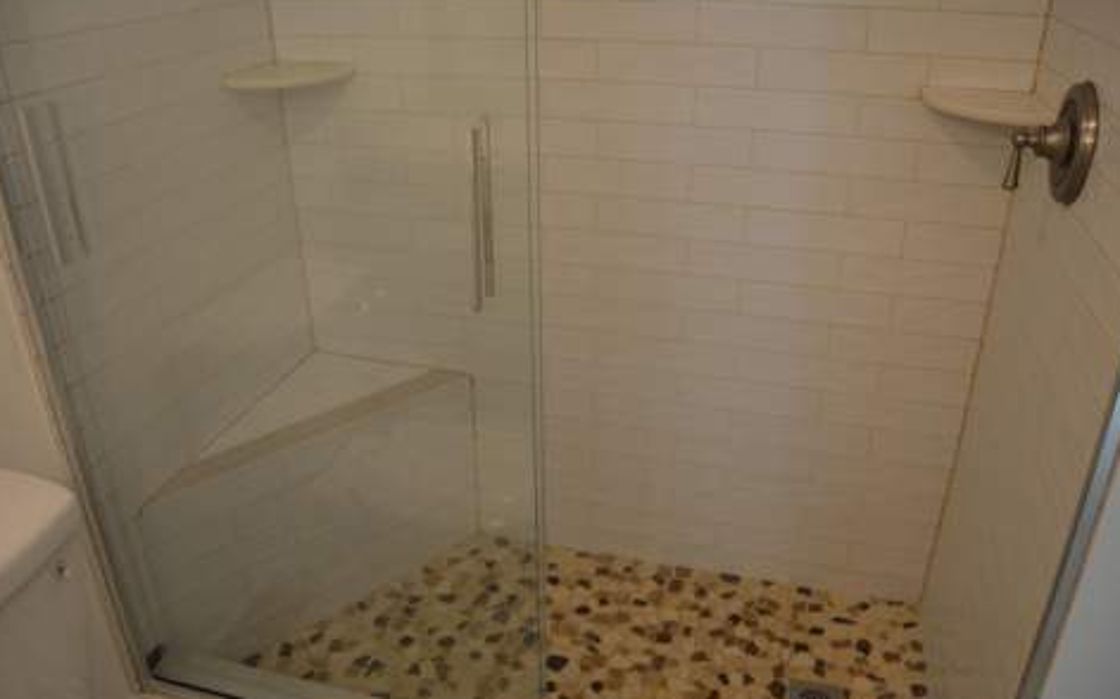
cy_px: 352
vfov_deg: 44.5
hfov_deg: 66.5
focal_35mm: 28
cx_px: 561
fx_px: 854
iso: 400
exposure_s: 1/60
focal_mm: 18
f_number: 4
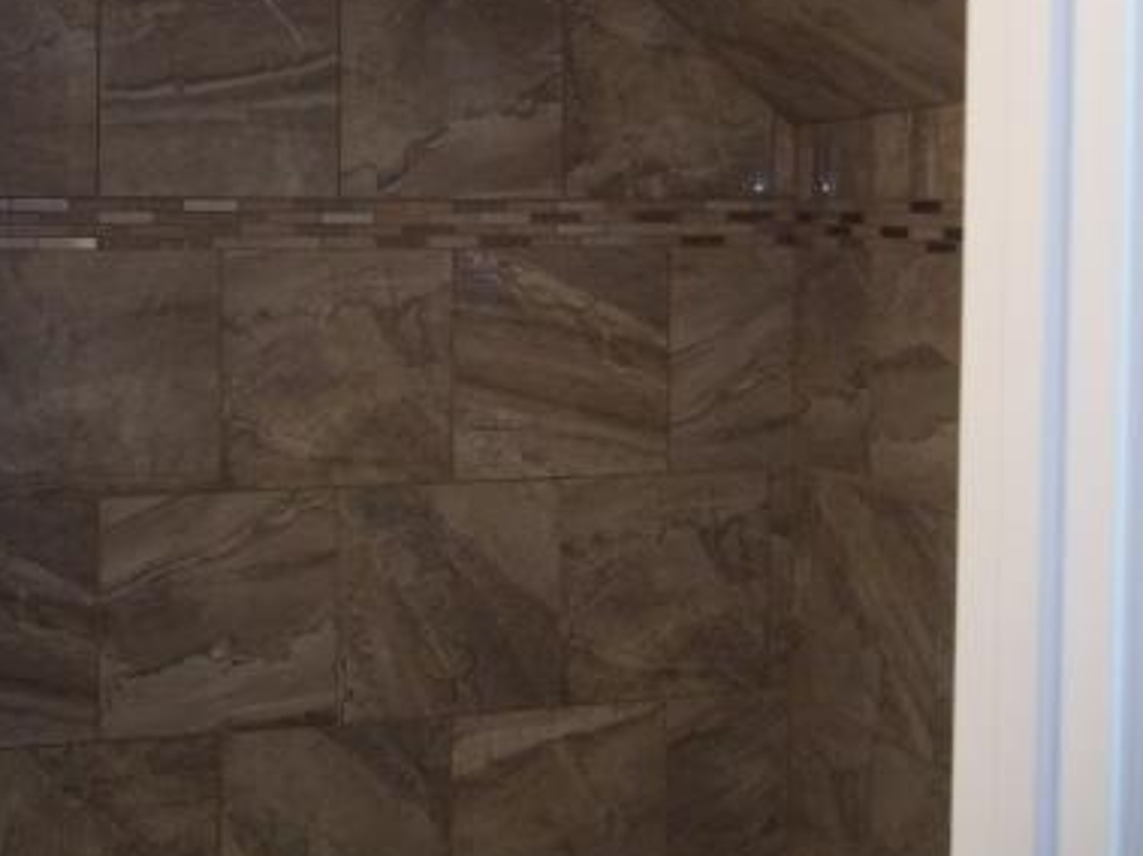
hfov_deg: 35.3
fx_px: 1782
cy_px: 268
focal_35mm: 54
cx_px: 401
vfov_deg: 26.8
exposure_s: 1/30
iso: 160
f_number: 2.9
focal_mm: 5.7
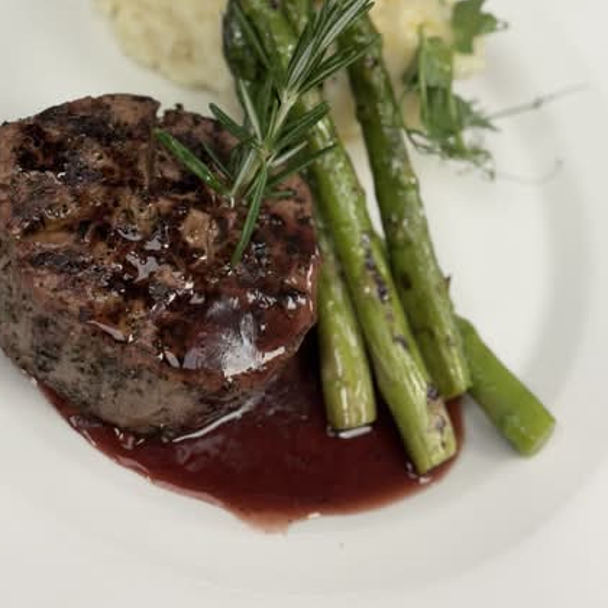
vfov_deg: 23.1
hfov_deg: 23.3
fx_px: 1470
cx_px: 223
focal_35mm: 74
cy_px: 147
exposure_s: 1/60
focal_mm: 6.76
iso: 64
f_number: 1.78
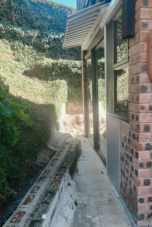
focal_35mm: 27
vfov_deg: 67.4
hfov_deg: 47.9
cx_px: 82
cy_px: 113
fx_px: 171
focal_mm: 4.7
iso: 160
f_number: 1.7
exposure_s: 1/50
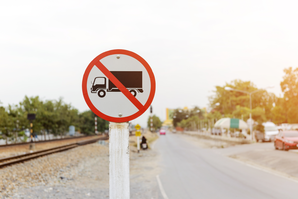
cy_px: 100
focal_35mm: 58
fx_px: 480
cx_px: 149
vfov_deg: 23.4
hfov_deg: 34.5
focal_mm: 58
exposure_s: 1/1250
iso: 200
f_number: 3.5
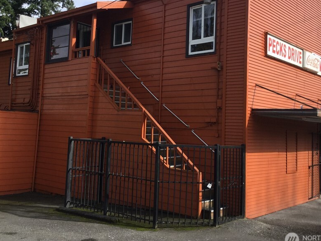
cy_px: 93
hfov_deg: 45.7
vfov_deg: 35.0
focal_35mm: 41
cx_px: 144
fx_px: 380
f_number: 2.4
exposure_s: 1/815
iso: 25
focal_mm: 3.3
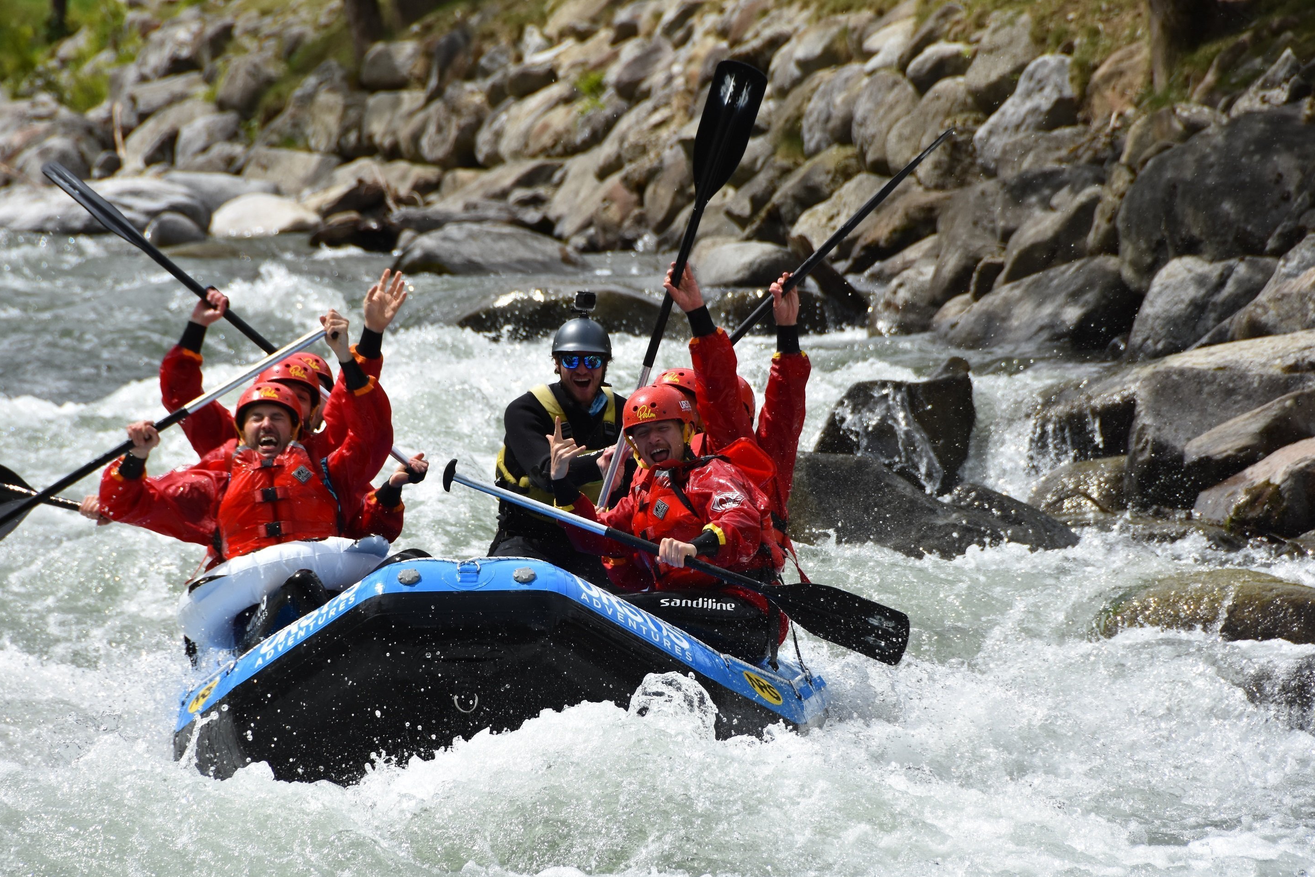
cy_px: 429
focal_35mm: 314
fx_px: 11469
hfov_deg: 6.6
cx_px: 658
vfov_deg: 4.4
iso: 400
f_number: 7.1
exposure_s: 1/1600
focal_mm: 200
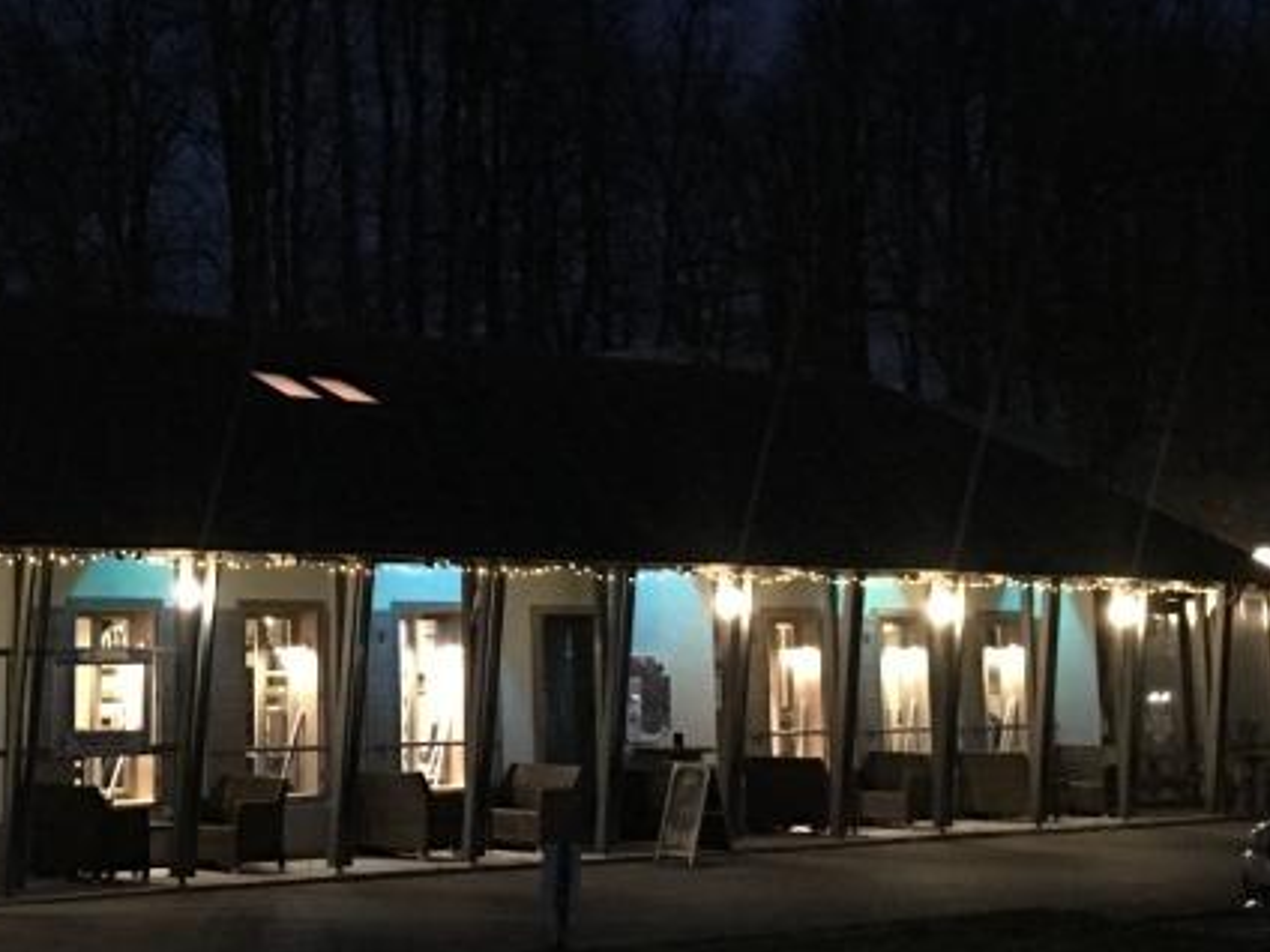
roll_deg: +1.8
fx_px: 2568
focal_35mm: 70
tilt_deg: +9.9
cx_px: 485
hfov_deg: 27.7
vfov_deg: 20.9
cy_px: 308
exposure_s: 1/4
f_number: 2.2
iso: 320
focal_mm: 4.15
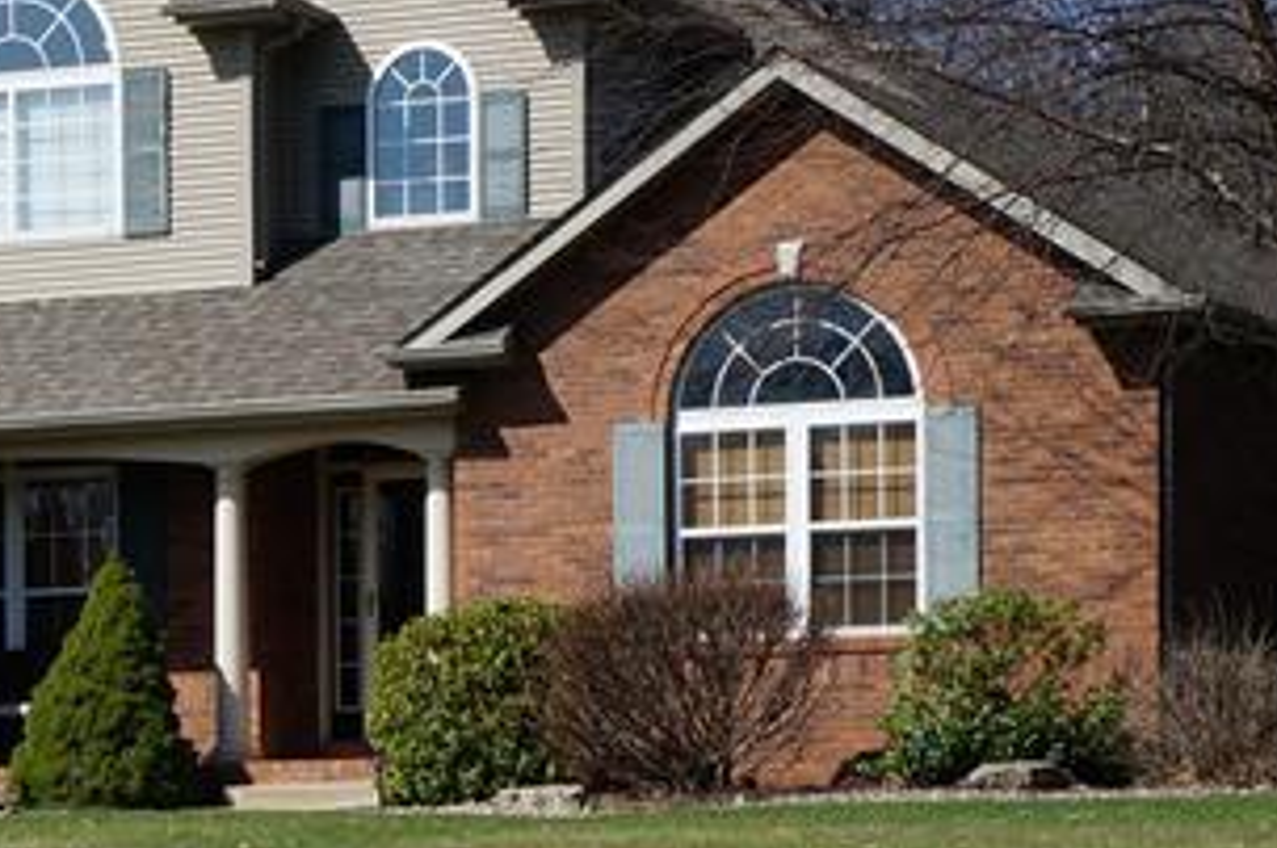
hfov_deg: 12.5
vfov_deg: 8.4
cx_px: -137
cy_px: 1024
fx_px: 5705
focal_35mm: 161
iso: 100
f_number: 13
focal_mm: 30
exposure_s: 1/125
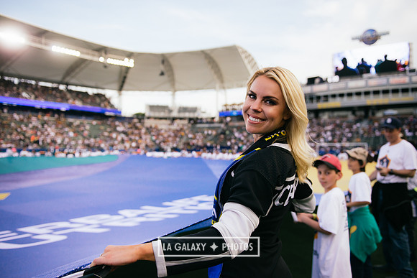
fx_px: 359
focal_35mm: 31
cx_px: 208
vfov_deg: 42.3
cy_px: 139
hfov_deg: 60.3
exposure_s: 1/2500
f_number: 2.8
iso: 400
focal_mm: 31
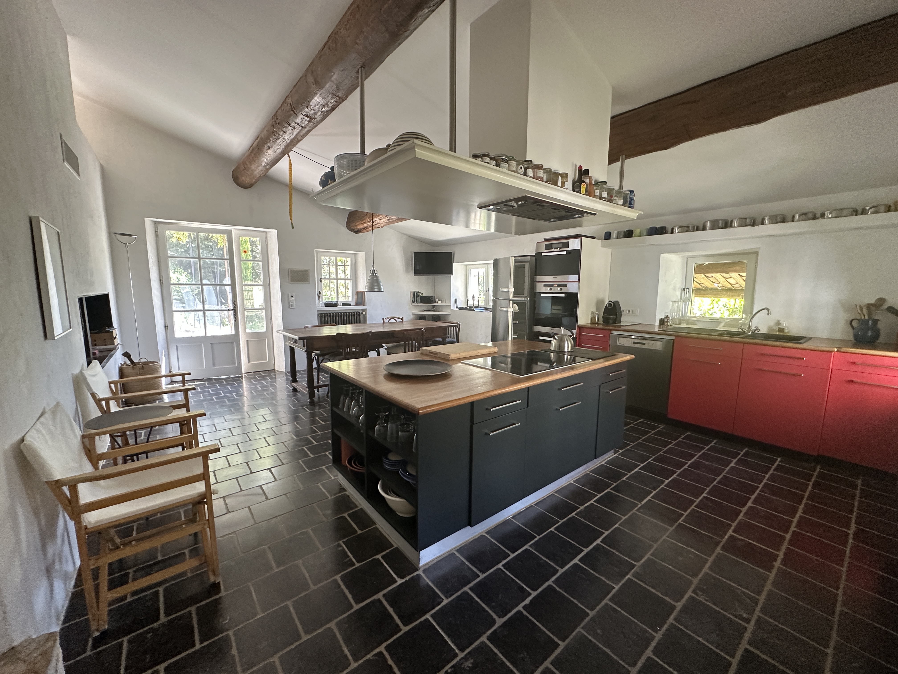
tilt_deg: -8.1
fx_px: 363
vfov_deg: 85.7
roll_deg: -0.4
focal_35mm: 14
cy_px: 337
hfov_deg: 102.1
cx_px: 449
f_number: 2.2
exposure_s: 1/99
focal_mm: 2.22
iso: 250
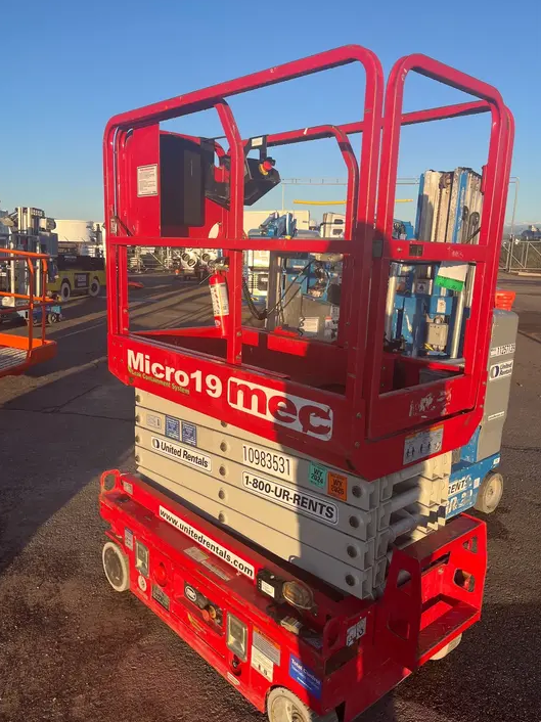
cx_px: 261
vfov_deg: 65.3
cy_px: 370
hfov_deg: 51.3
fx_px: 563
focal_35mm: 27
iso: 50
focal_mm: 5.1
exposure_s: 1/1647
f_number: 1.6
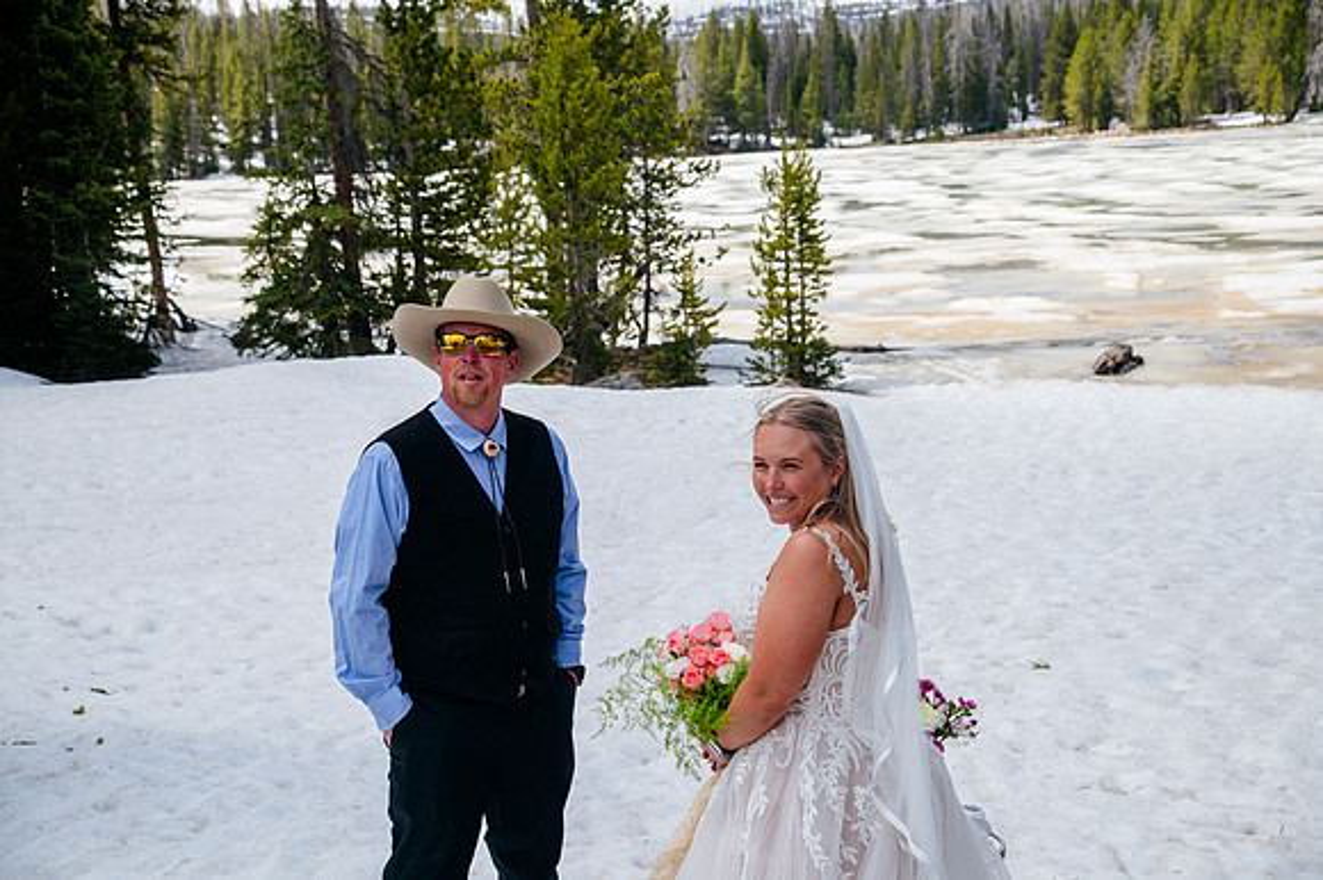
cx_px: 662
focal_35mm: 65
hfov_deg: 31.0
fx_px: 2387
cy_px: 440
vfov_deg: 20.9
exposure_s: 1/640
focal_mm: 65
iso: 200
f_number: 8
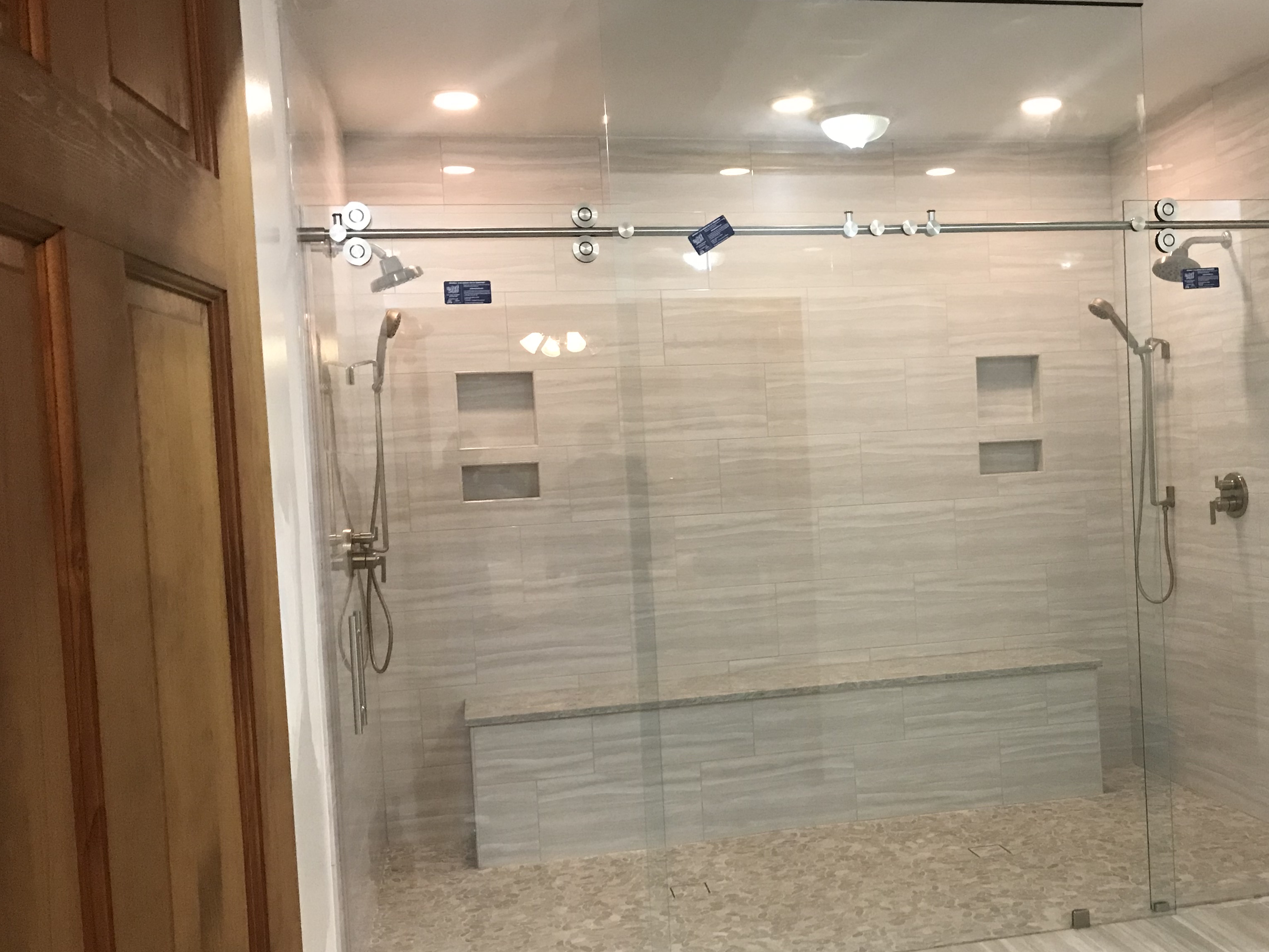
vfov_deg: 38.6
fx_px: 1356
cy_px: 532
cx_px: 830
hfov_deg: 49.4
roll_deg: +2.3
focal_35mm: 37
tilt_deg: -2.5
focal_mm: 3.99
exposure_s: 1/15
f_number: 1.8
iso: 100
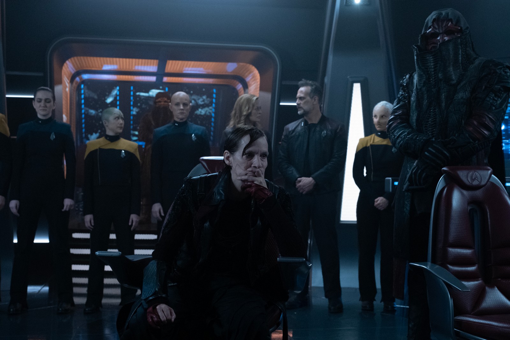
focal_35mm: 48
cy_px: 170
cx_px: 255
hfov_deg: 41.1
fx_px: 680
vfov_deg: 28.1
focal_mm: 32.1
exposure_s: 1/125
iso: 6400
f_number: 4.5
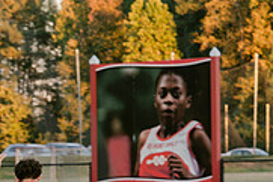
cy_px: 232
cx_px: -146
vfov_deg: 4.7
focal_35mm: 289
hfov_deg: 7.0
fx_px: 2193
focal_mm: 90
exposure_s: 1/320
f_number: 4.5
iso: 640
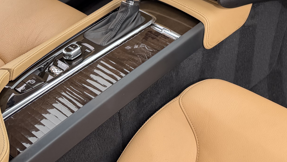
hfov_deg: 32.1
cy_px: -79
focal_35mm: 61
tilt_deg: -32.2
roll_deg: +0.9
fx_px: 464
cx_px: 276
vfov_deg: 17.7
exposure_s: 1/575
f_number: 1.78
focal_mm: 6.76
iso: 80
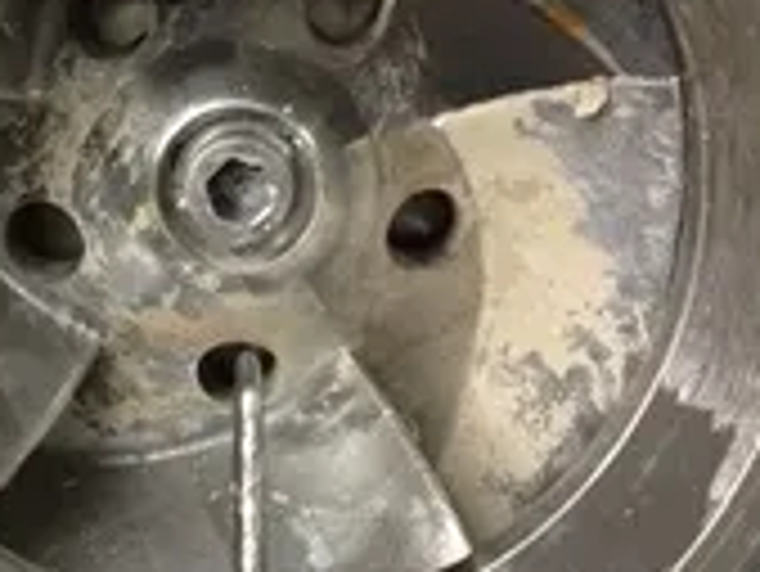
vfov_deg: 17.8
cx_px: 189
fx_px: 1824
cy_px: 212
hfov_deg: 23.3
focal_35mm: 83
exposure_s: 1/20
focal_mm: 4.28
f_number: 2.4
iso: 200
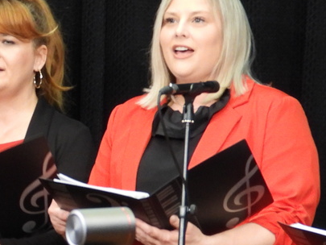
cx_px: -109
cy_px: 123
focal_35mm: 592
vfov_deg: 2.5
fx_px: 5577
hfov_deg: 3.3
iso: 450
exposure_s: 1/15
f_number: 4.5
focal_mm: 35.9
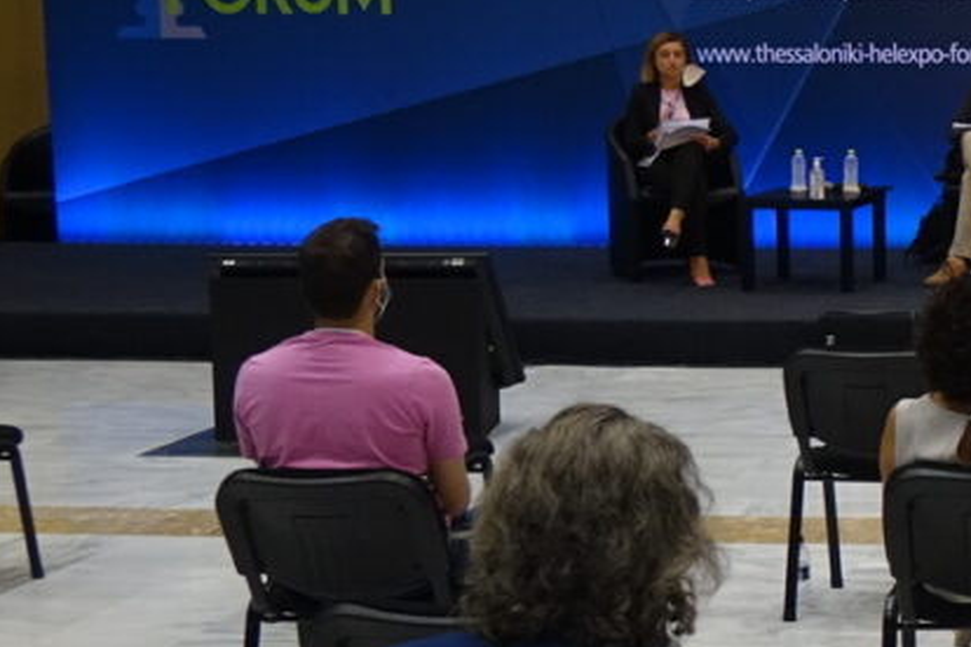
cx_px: 1421
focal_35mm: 99
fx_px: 2670
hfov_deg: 18.5
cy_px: 172
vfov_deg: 13.8
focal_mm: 11.8
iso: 800
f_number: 3.2
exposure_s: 1/200
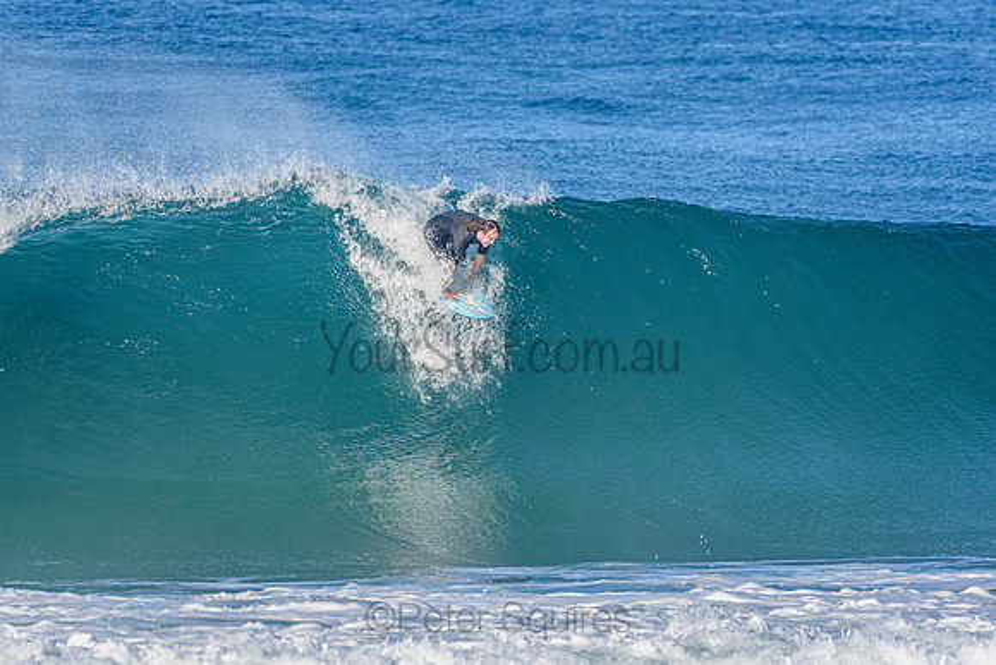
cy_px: 332
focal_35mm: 750
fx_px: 20754
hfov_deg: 2.7
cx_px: 498
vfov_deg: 1.8
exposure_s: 1/2000
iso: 500
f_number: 5.6
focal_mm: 500
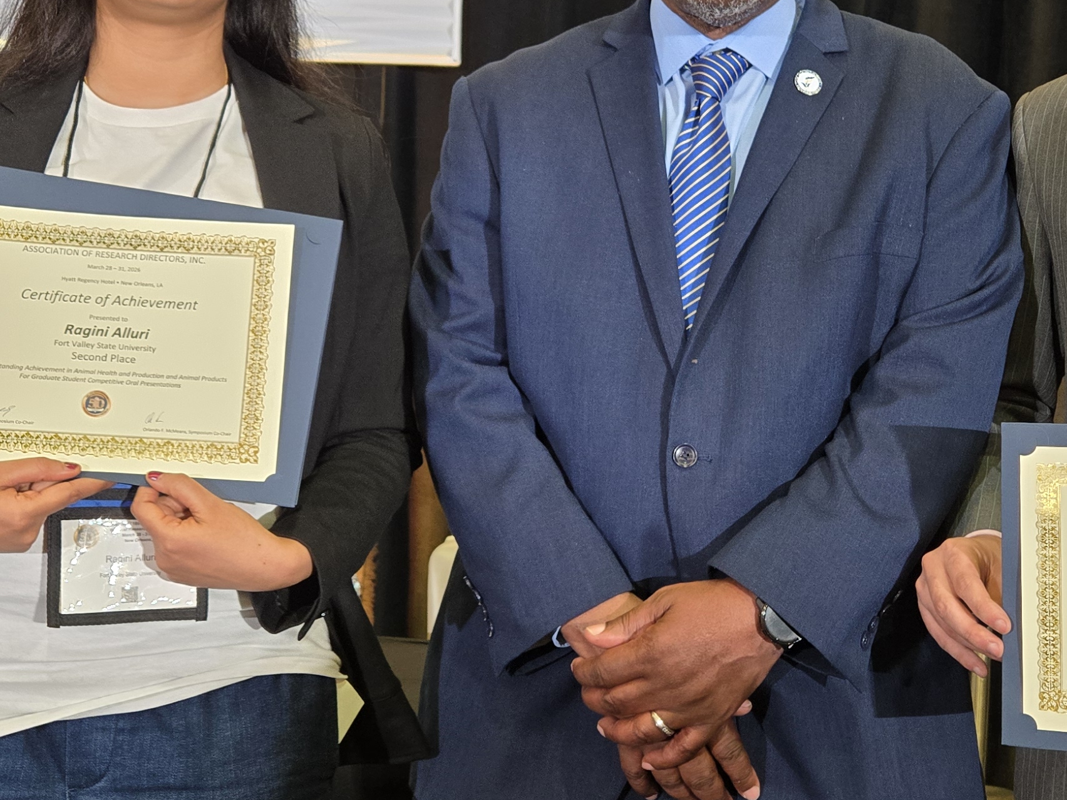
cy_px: 325
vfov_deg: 27.0
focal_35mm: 54
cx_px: 671
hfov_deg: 35.3
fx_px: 1664
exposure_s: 1/50
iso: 160
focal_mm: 5.4
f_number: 1.8
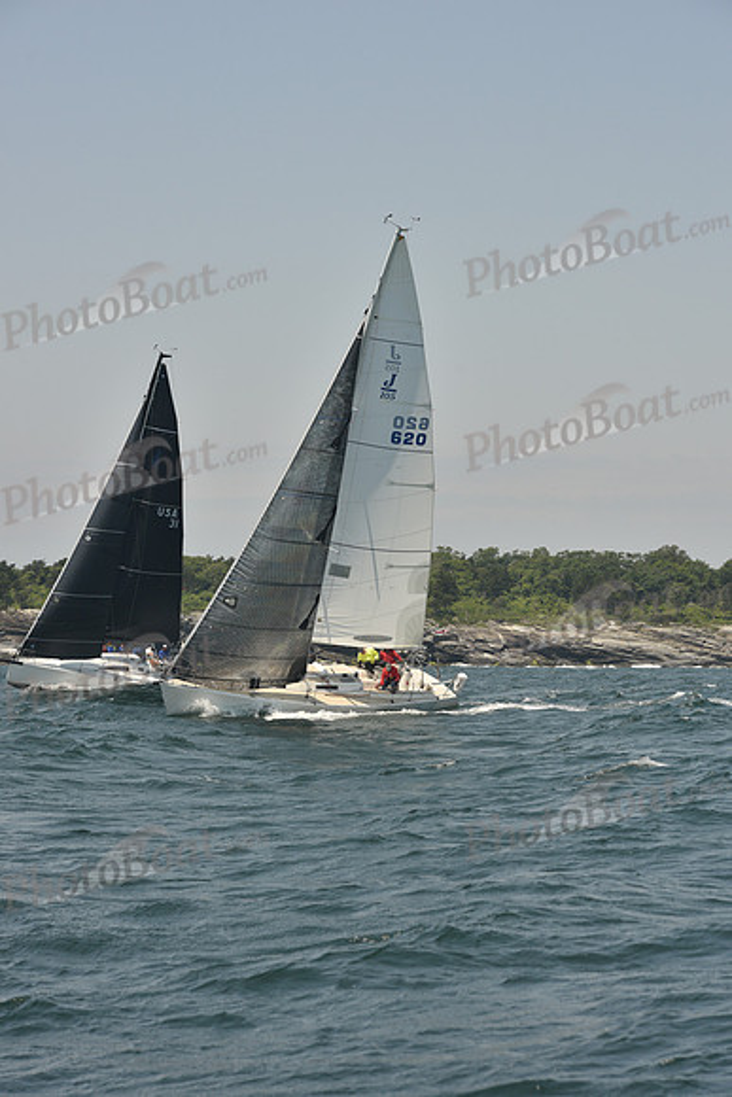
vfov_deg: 22.1
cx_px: 366
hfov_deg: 14.9
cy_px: 548
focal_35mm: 92
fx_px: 2804
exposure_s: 1/640
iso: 250
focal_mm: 92
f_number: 7.1
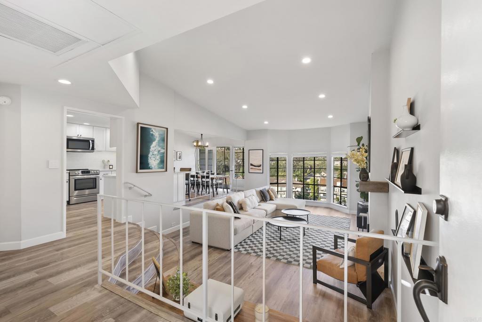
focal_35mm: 16
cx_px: 241
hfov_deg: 96.7
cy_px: 161
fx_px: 214
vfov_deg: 73.8
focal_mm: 16
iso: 500
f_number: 8
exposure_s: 1/10
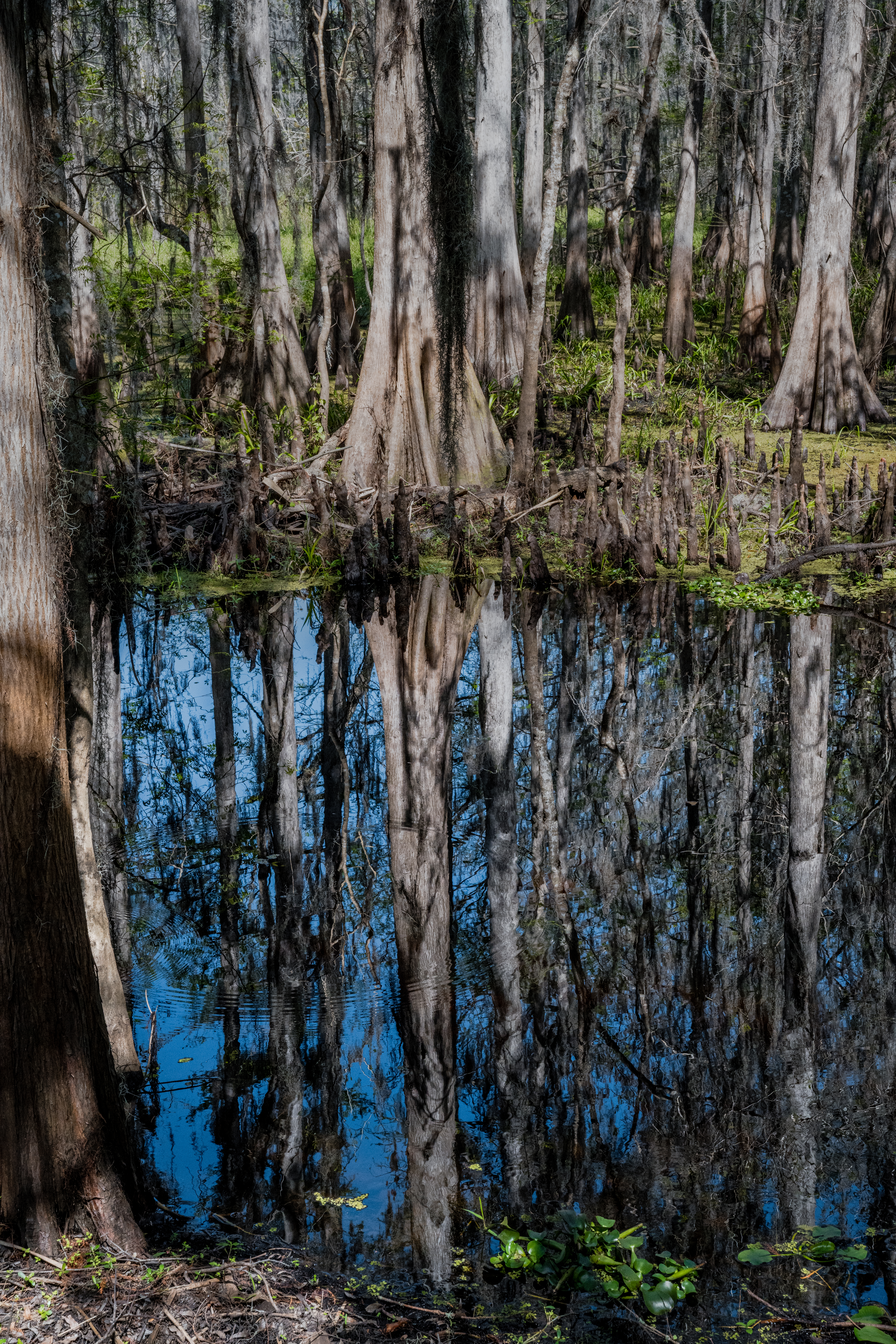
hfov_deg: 26.0
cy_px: 672
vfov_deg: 38.2
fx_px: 1941
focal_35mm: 52
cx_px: 448
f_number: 14
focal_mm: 52
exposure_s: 1/320
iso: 800
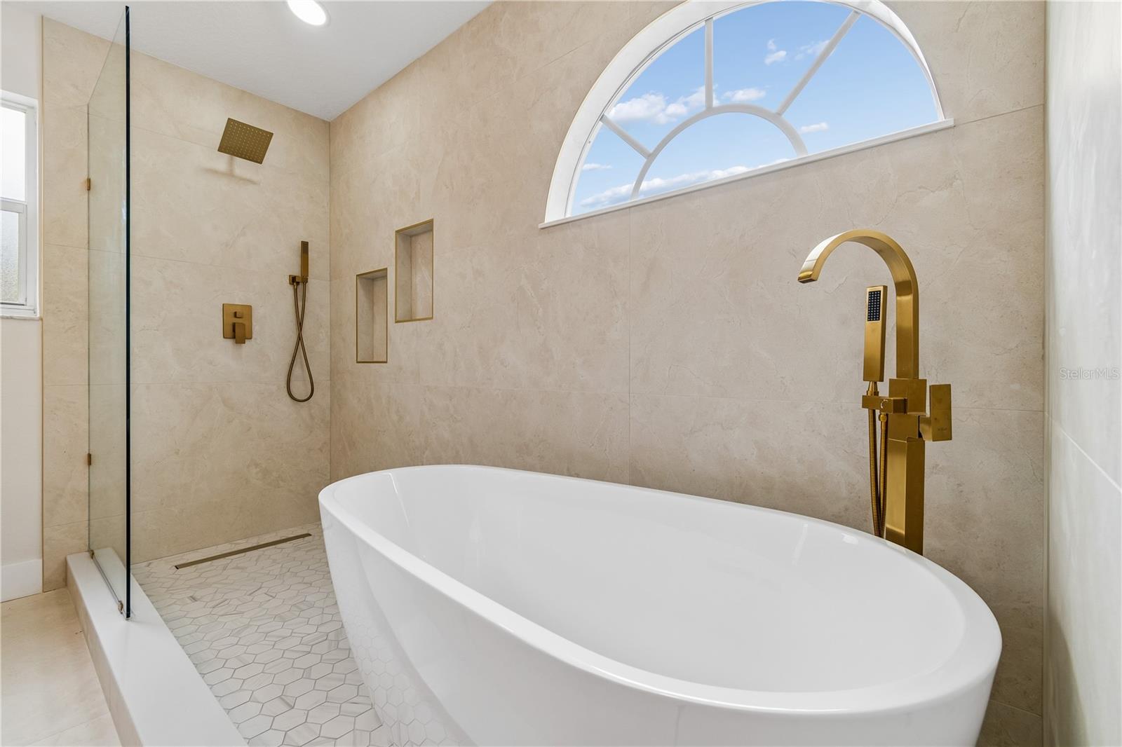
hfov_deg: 100.4
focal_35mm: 15
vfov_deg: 77.3
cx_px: 561
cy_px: 374
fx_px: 467
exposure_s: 1/30
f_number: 7.1
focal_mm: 10
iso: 100
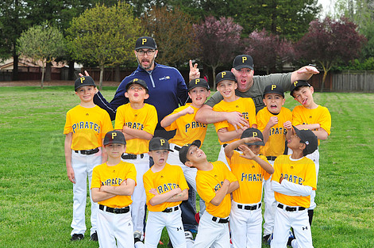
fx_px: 1100
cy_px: 140
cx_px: 174
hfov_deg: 19.3
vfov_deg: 12.9
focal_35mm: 106
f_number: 8
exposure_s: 1/250
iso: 400
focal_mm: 86
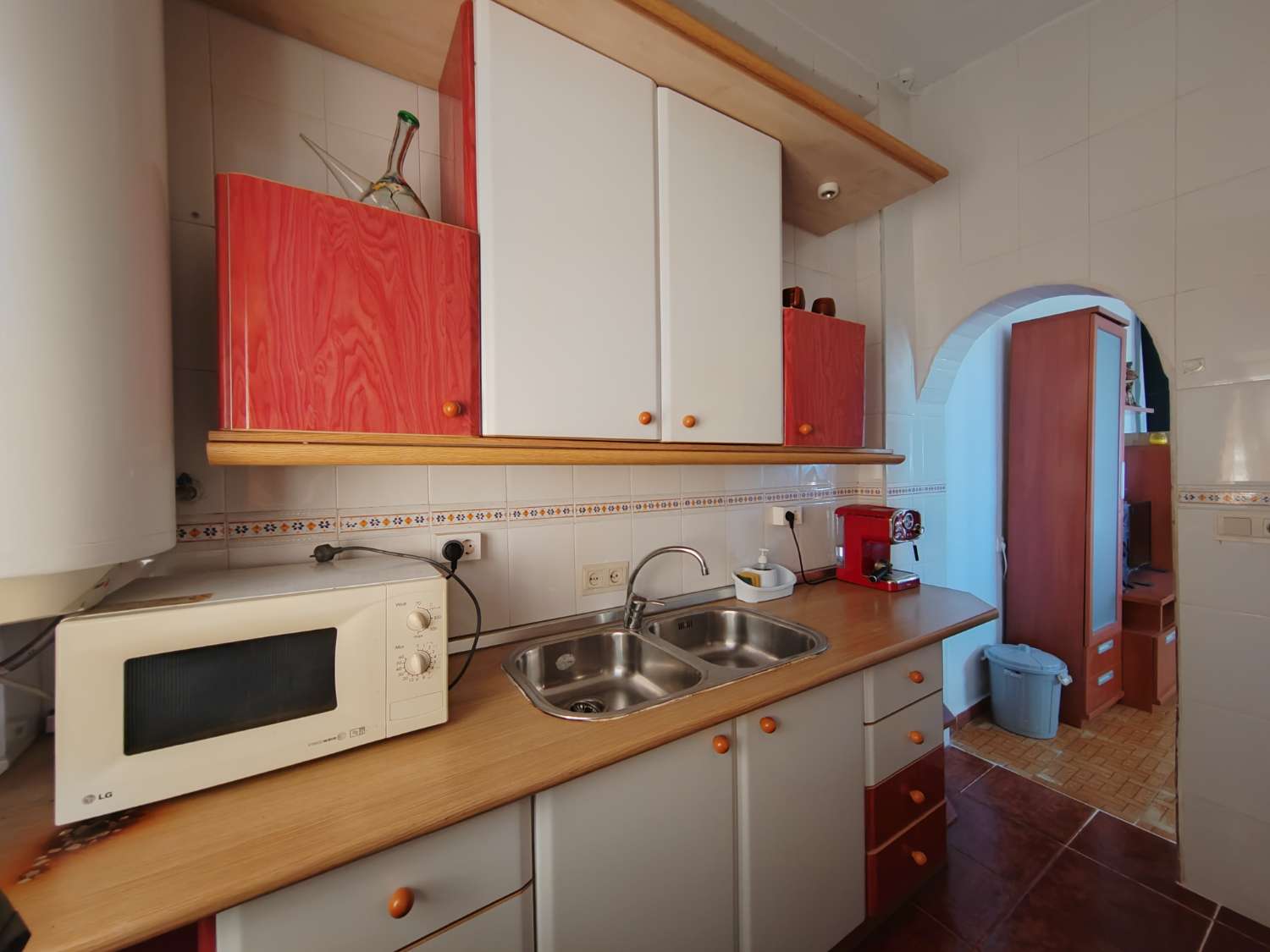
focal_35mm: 13
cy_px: 476
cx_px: 635
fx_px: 477
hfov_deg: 106.2
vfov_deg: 89.9
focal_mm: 2.16
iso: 1000
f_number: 2.2
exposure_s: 1/33
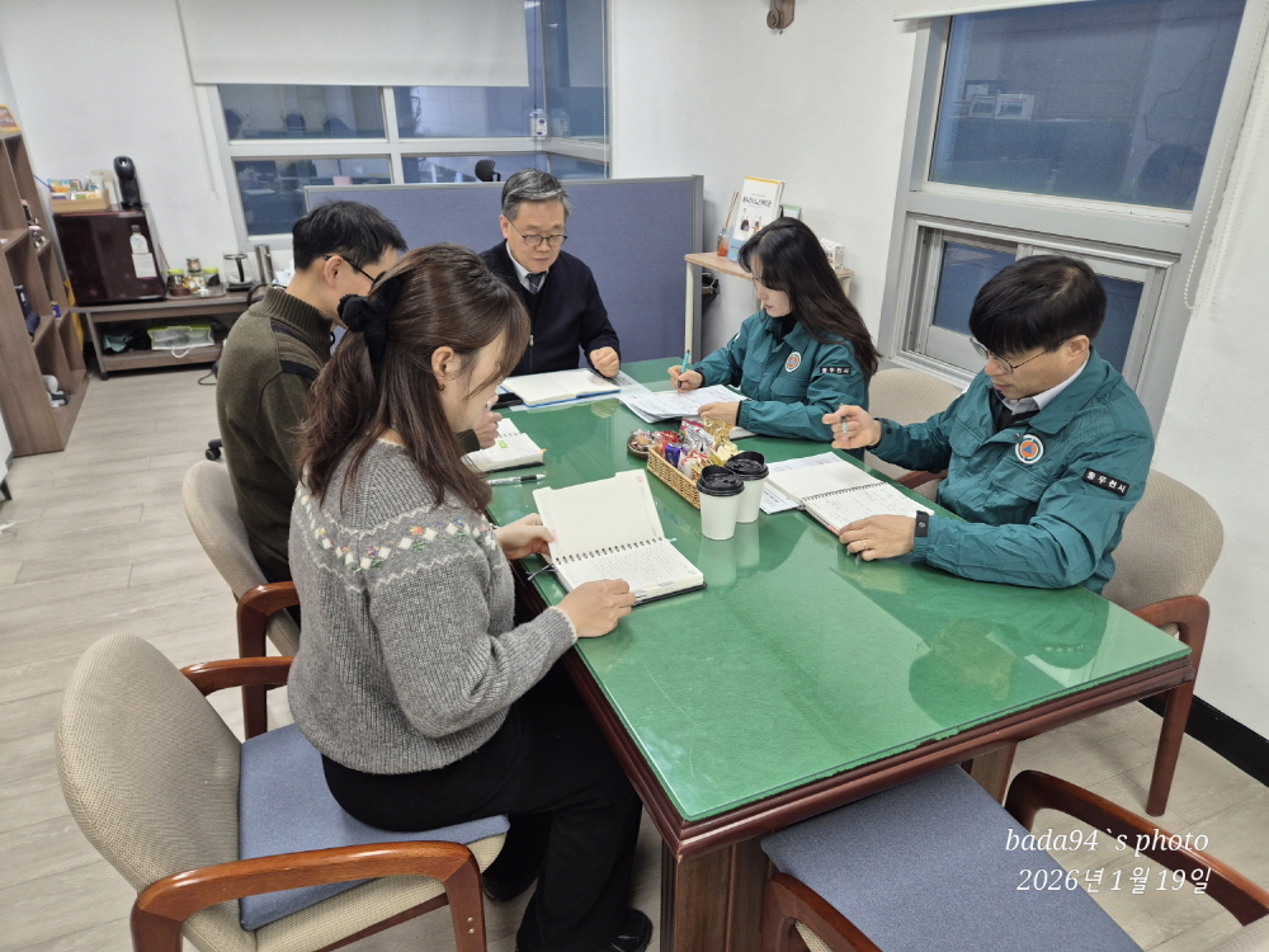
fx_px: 843
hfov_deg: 73.9
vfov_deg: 58.9
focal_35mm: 23
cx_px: 634
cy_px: 476
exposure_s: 1/120
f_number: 1.8
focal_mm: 5.4
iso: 200
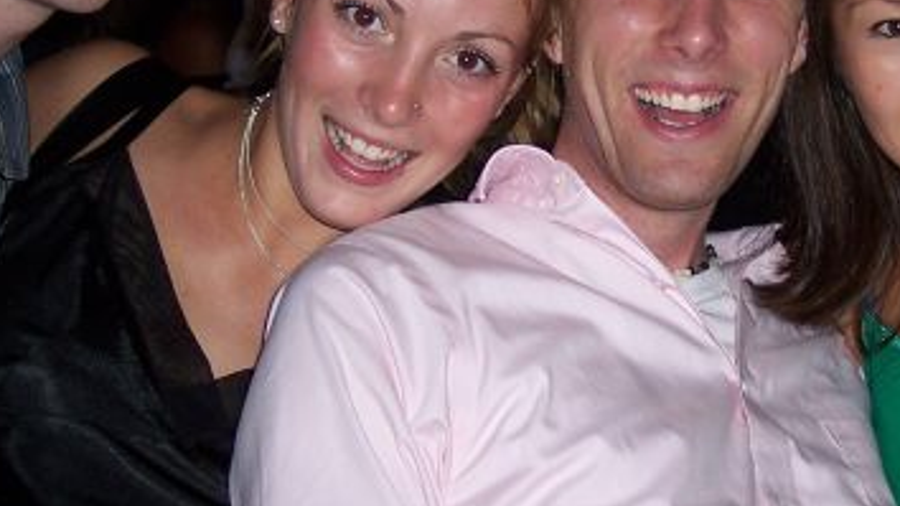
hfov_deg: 22.1
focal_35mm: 96
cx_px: 638
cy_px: 112
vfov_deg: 12.6
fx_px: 2291
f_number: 2.8
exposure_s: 1/60
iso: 100
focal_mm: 8
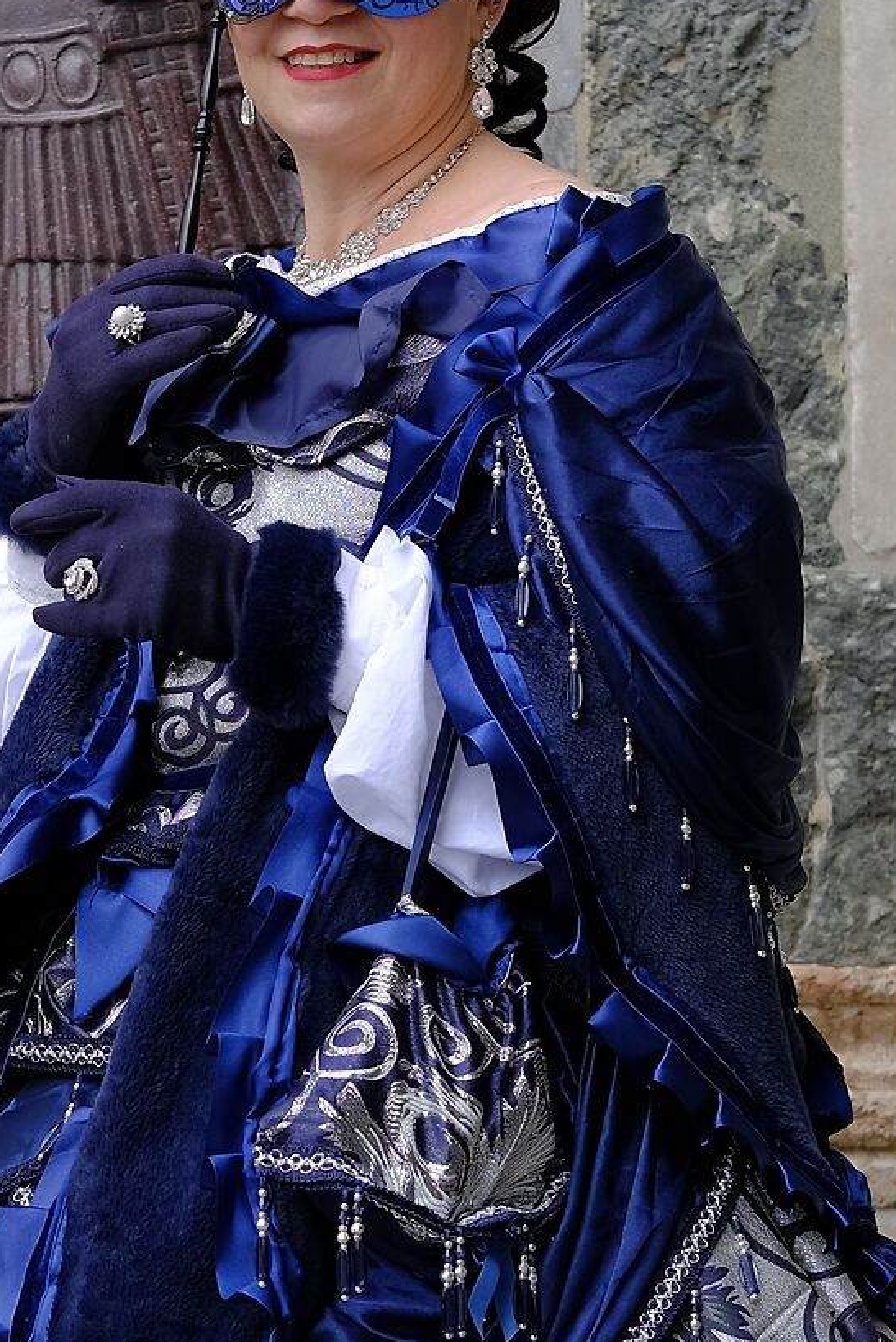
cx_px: 282
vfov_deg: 17.0
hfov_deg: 11.4
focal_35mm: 120
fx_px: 4478
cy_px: 841
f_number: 2.2
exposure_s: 1/750
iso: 160
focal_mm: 27
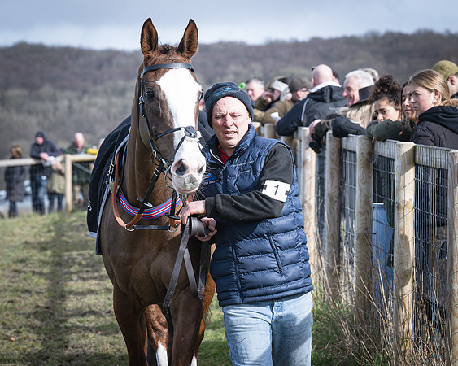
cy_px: 183
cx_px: 230
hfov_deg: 10.9
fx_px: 2397
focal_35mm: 177
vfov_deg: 8.7
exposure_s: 1/1000
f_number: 5.6
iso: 400
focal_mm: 105
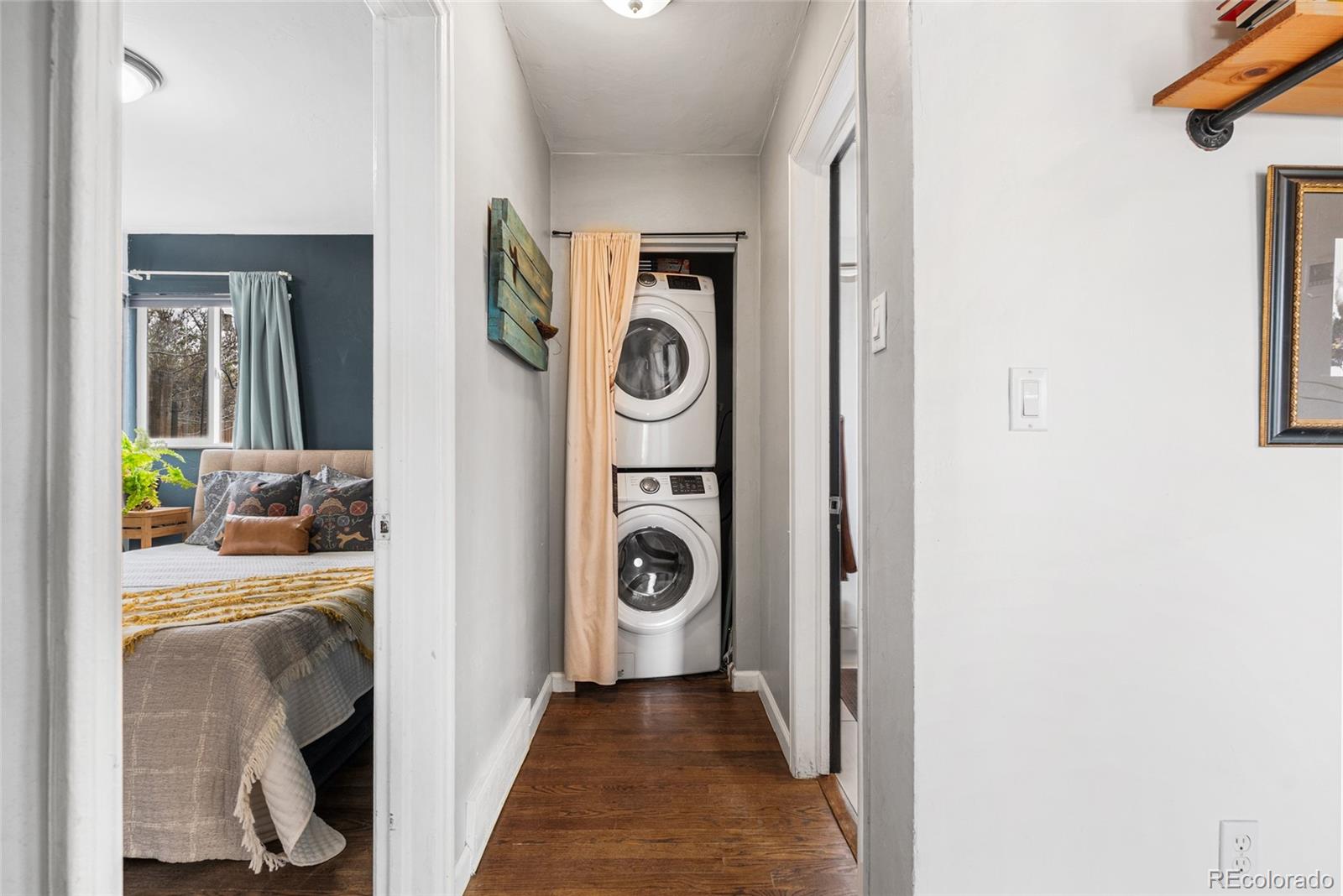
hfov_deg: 96.7
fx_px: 597
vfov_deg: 73.8
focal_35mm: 16
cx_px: 672
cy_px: 448
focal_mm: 16
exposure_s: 1/1.67
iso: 200
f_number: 8
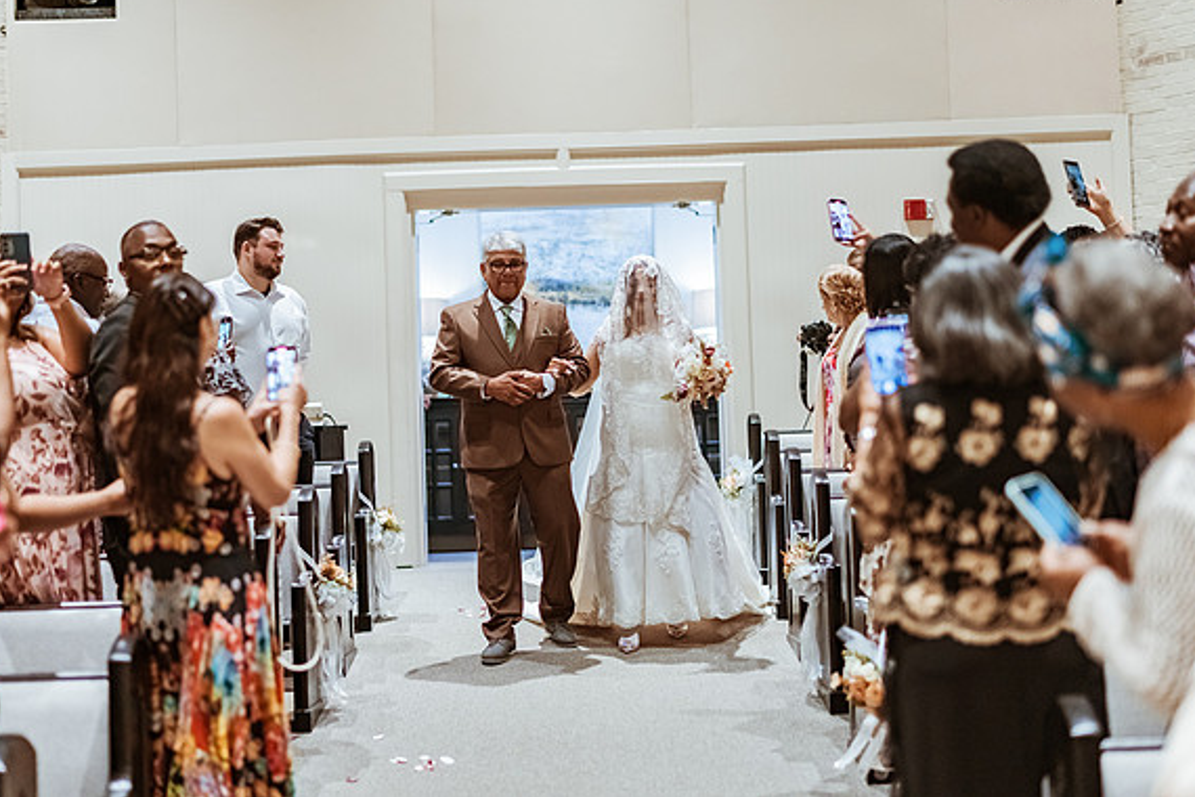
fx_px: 1958
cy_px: 393
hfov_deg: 33.9
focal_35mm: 59
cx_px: 593
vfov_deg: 23.0
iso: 1600
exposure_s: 1/640
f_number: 1.4
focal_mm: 58
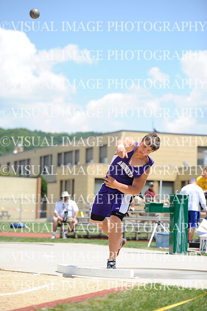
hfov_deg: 12.4
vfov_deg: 18.6
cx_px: 104
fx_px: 950
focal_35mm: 110
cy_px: 156
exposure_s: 1/2500
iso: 250
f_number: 2.8
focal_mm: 110
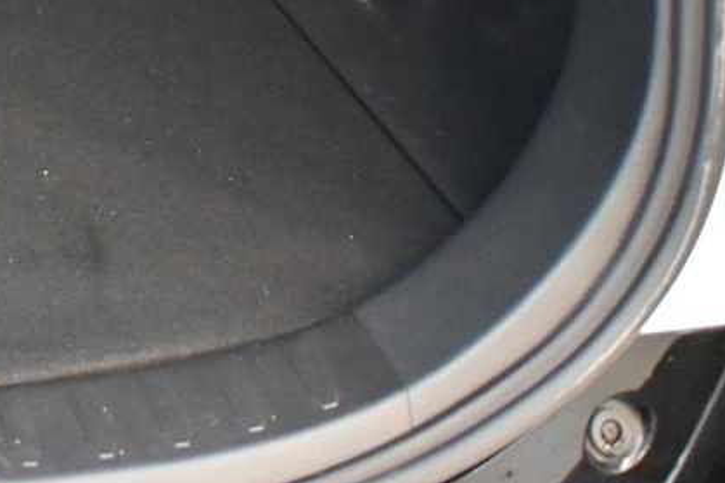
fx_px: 3561
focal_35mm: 177
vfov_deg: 7.5
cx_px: -585
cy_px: -367
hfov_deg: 10.9
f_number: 4.8
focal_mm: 30.5
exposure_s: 1/60
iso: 3200
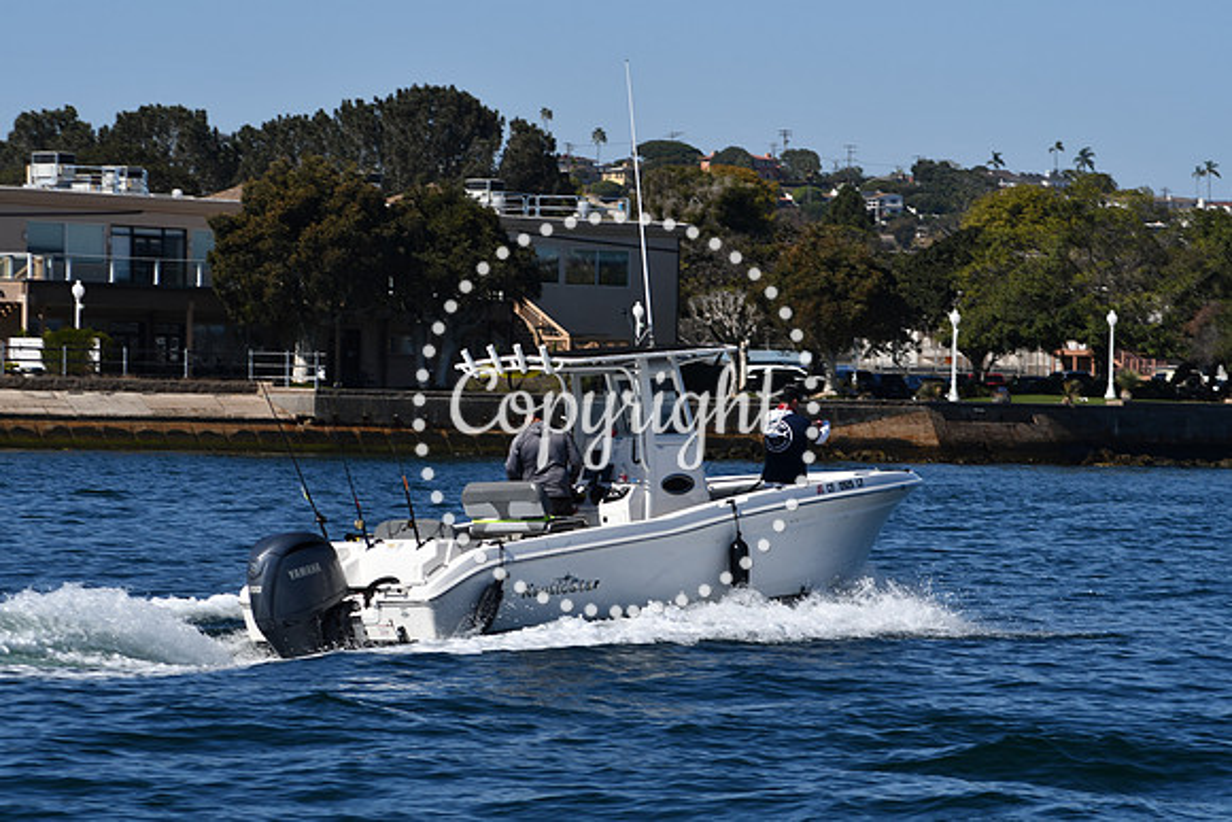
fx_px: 6675
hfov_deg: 10.5
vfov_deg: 7.0
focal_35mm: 195
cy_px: 411
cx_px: 616
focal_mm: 130
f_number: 8
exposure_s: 1/500
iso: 100
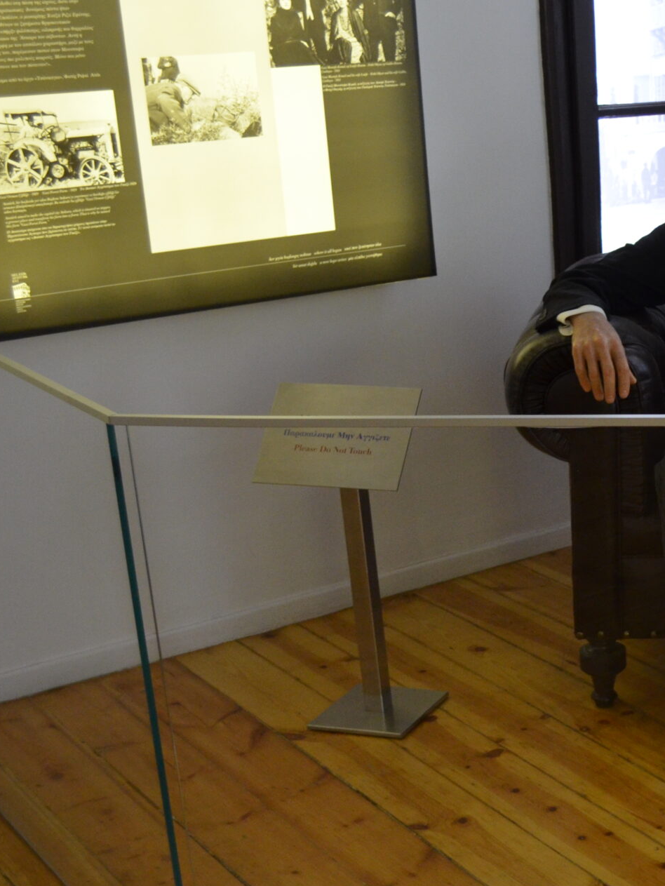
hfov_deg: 19.6
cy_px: 528
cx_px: 823
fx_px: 1792
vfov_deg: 27.7
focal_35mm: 70
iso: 1250
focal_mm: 24
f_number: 4
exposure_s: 1/30
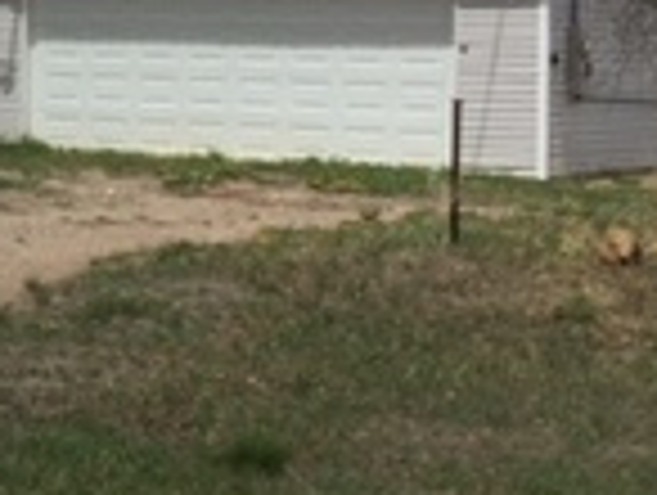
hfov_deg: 14.3
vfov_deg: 11.6
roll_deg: +0.0
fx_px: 2414
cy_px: 14
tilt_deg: +0.4
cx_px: -392
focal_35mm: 127
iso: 32
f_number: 2.2
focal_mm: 4.15
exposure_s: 1/3300
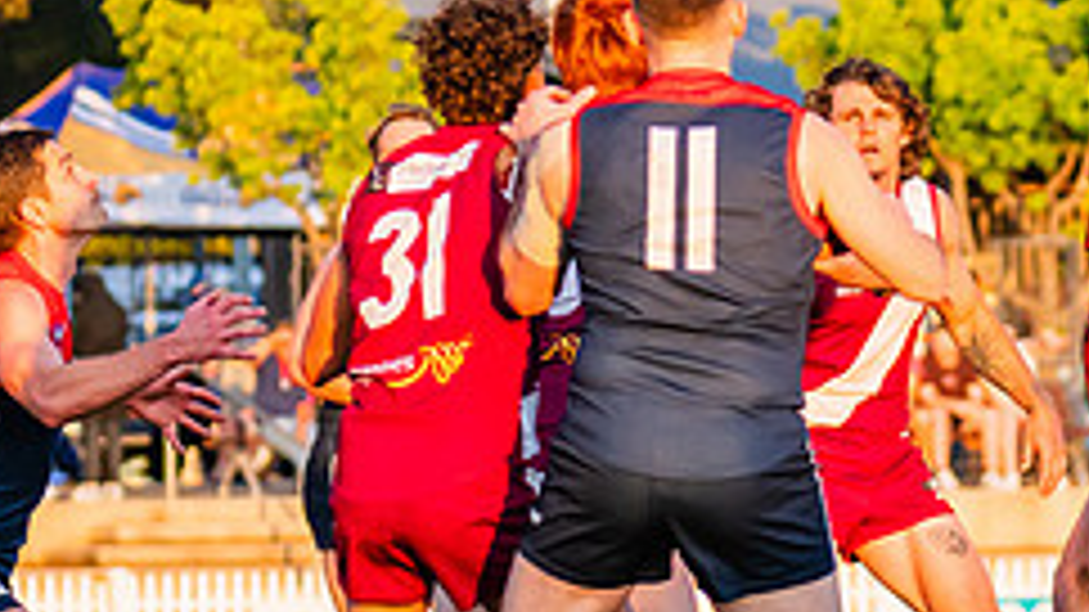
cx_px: 1122
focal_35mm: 603
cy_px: 228
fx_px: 17408
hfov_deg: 3.6
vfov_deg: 2.0
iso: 800
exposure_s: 1/1000
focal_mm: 170
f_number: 5.6
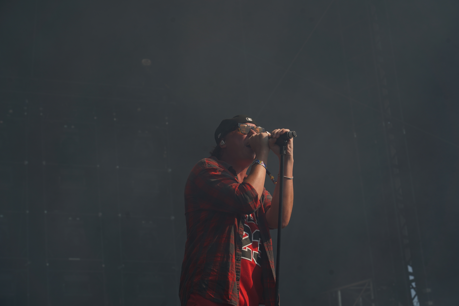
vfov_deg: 13.0
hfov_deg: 19.5
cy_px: 153
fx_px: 1339
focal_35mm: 105
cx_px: 230
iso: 100
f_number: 8
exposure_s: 1/500
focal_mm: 105
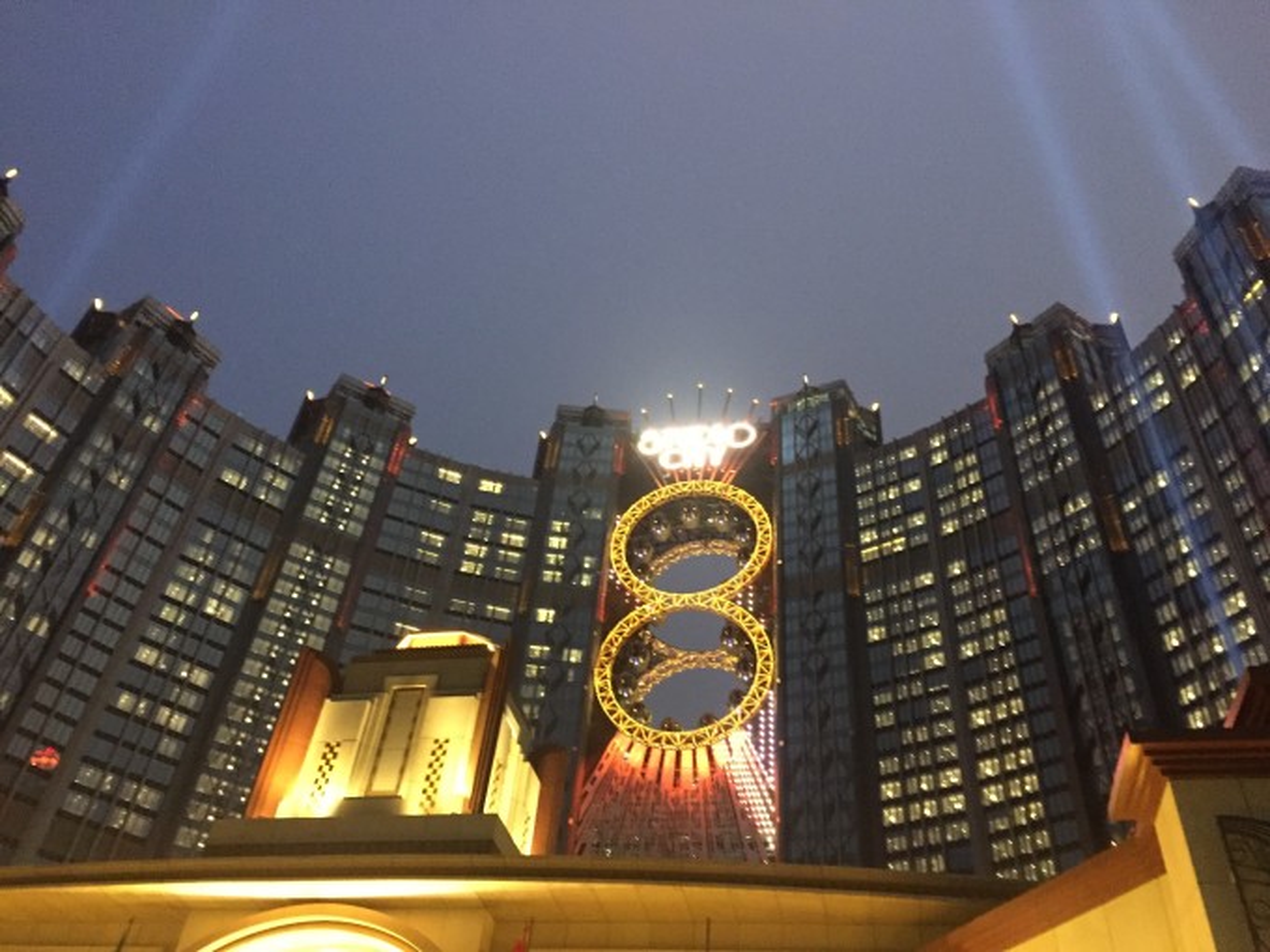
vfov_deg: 48.2
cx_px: 635
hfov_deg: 61.7
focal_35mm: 29
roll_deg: -8.7
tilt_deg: +43.2
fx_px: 1064
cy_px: 476
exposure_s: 1/17
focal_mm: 4.15
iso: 400
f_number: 2.2
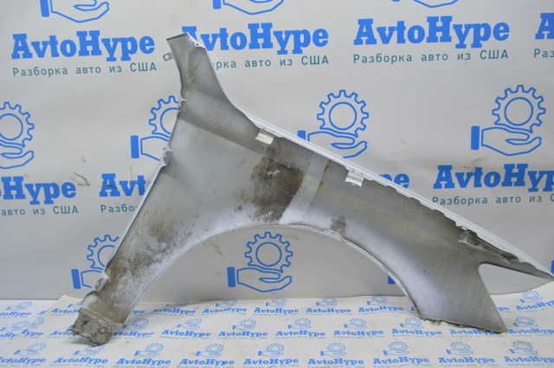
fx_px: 415
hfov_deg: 67.4
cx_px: 277
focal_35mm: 27
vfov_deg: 47.8
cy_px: 184
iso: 400
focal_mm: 18
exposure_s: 1/20
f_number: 5.6
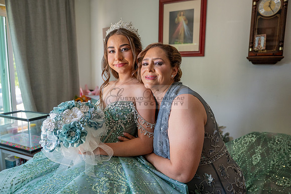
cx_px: 146
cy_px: 97
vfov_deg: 48.8
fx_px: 214
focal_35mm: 26
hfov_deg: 68.4
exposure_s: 1/400
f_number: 2.8
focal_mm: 26.5
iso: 800
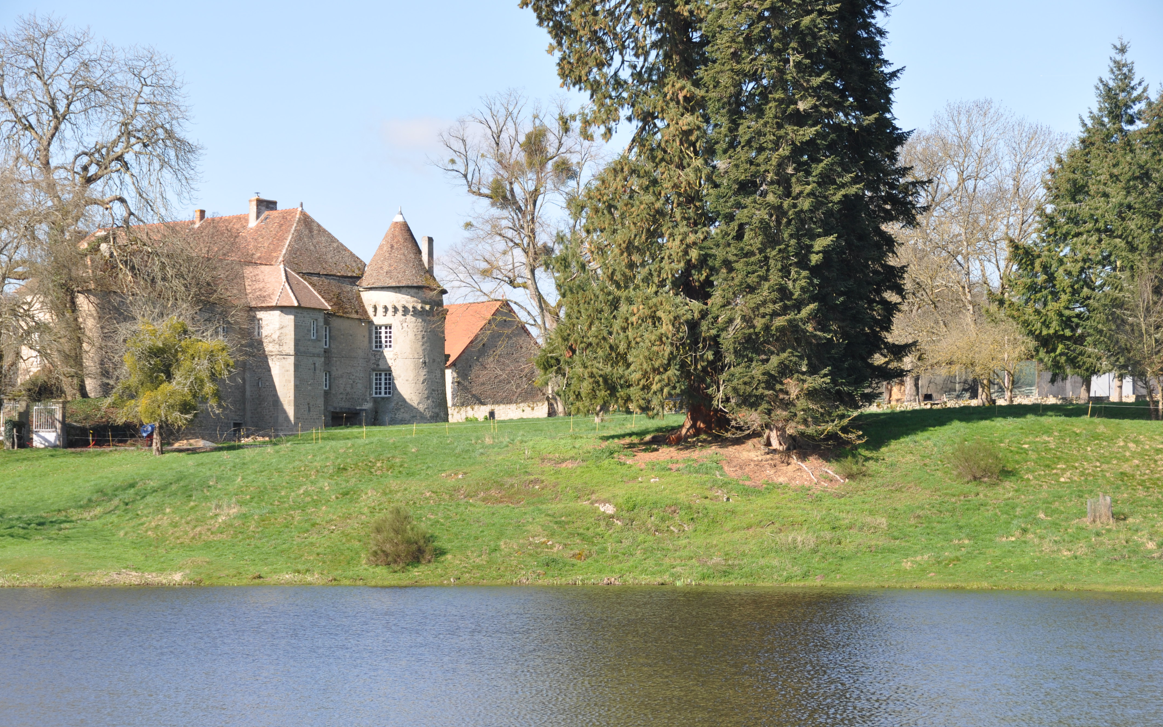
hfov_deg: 21.9
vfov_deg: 13.8
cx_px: 581
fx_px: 3011
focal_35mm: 95
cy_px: 379
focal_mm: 62
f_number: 8
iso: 200
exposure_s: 1/250
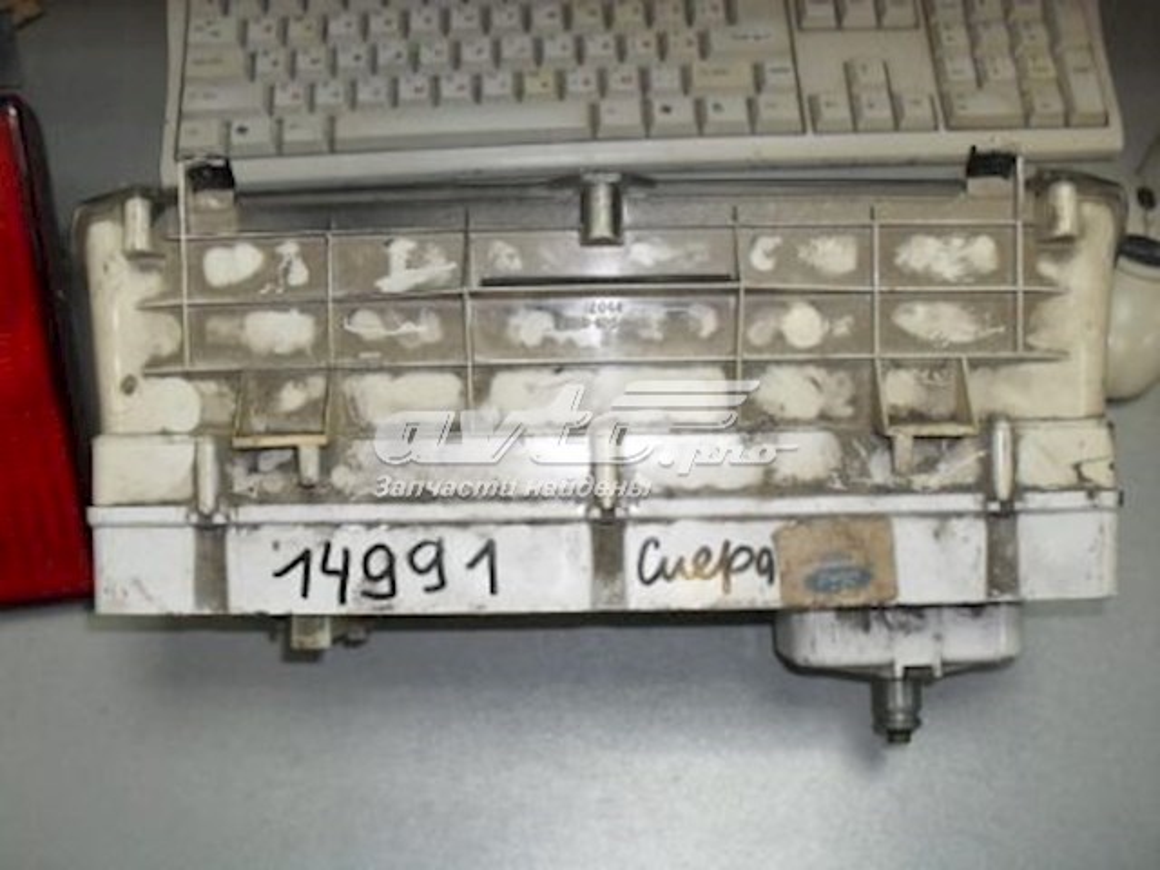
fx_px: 1273
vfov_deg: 37.7
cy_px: 435
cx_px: 580
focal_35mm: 38
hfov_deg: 49.0
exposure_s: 1/45
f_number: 2.8
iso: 160
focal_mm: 6.3
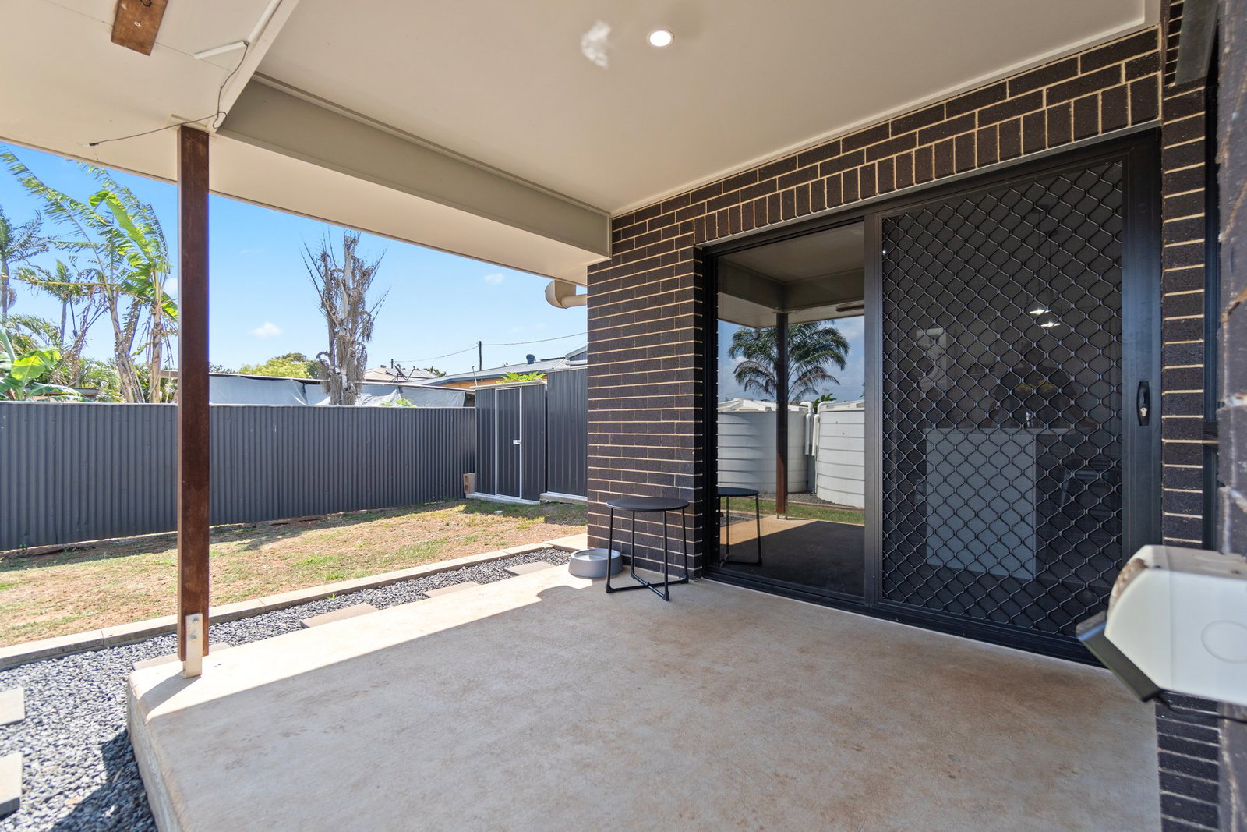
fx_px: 520
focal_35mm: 15
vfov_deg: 77.3
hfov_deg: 100.4
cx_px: 624
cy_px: 416
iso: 100
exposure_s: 1/200
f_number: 4.5
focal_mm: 10
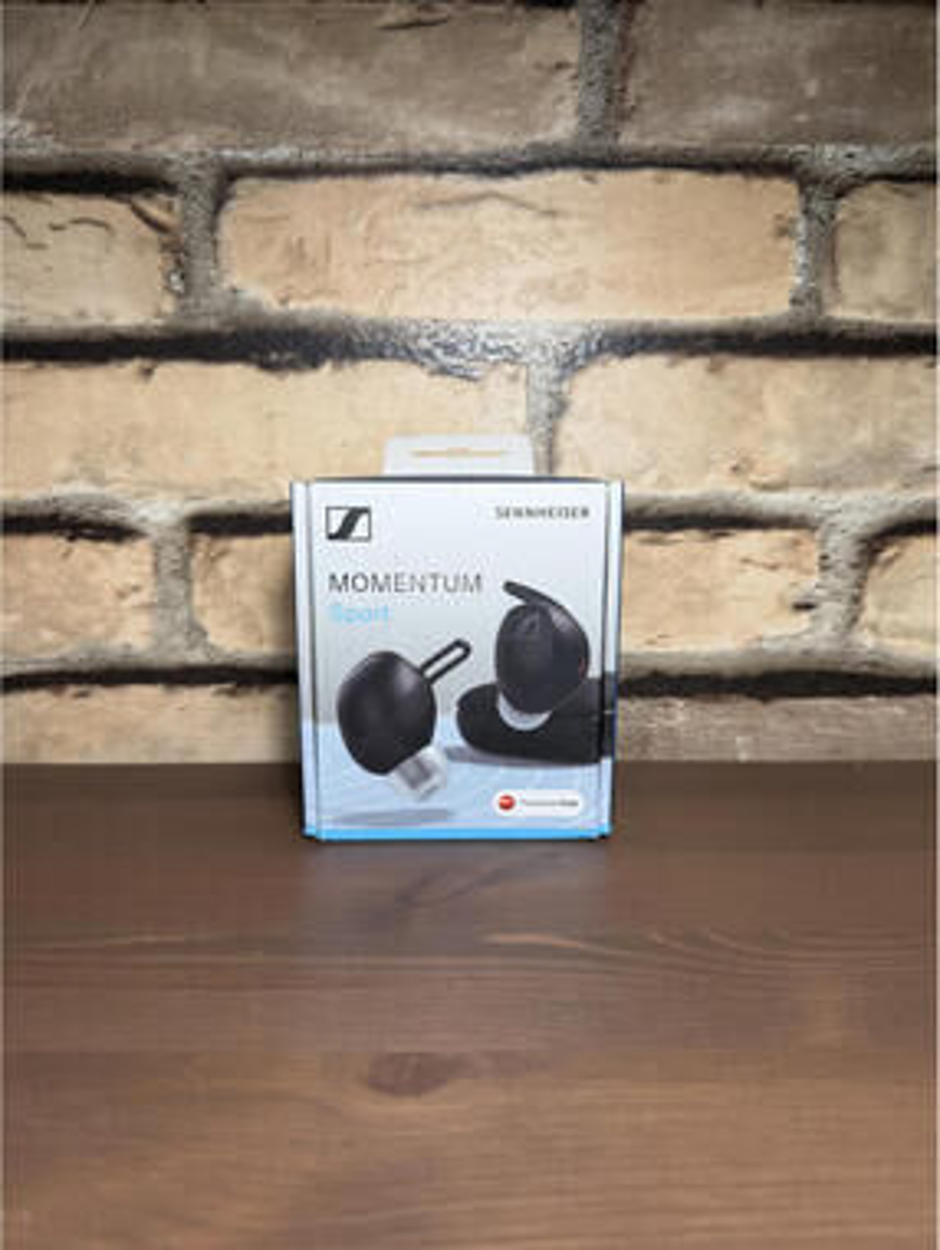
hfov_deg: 56.9
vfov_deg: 71.5
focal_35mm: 24
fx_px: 867
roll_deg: -0.4
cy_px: 625
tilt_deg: -11.1
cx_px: 470
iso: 160
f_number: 1.78
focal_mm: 6.76
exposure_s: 1/120
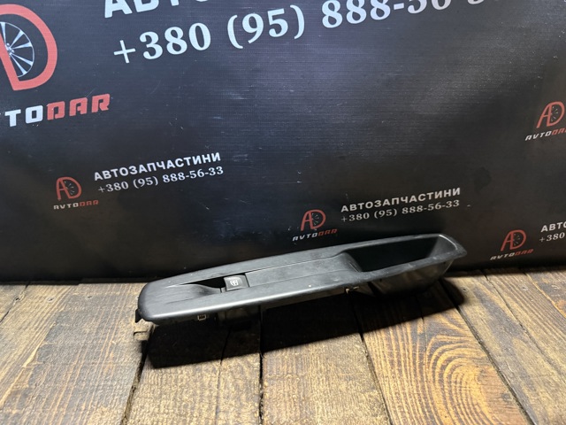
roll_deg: -0.5
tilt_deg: -24.8
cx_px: 283
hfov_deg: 71.6
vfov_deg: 56.8
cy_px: 212
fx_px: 392
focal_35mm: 24
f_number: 1.78
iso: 1000
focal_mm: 6.76
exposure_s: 1/33
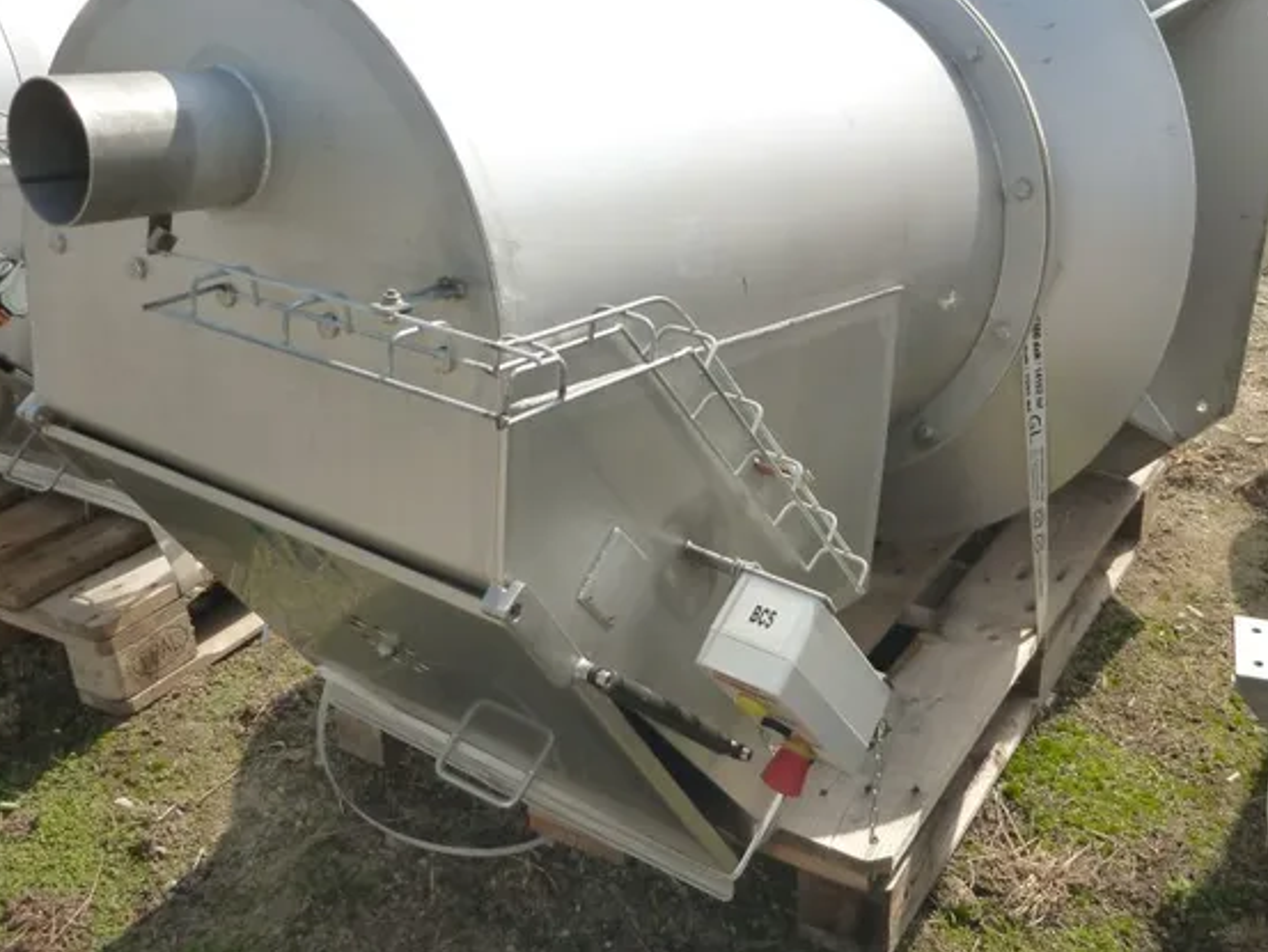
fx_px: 1392
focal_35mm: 38
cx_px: 725
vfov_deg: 37.7
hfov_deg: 48.8
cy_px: 407
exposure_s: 1/800
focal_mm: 4.9
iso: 160
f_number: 3.3
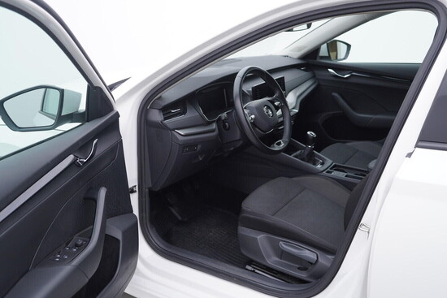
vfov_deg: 36.9
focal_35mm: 36
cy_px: 149
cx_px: 224
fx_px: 447
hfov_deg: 53.1
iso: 125
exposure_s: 1/50
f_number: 3.2
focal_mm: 24
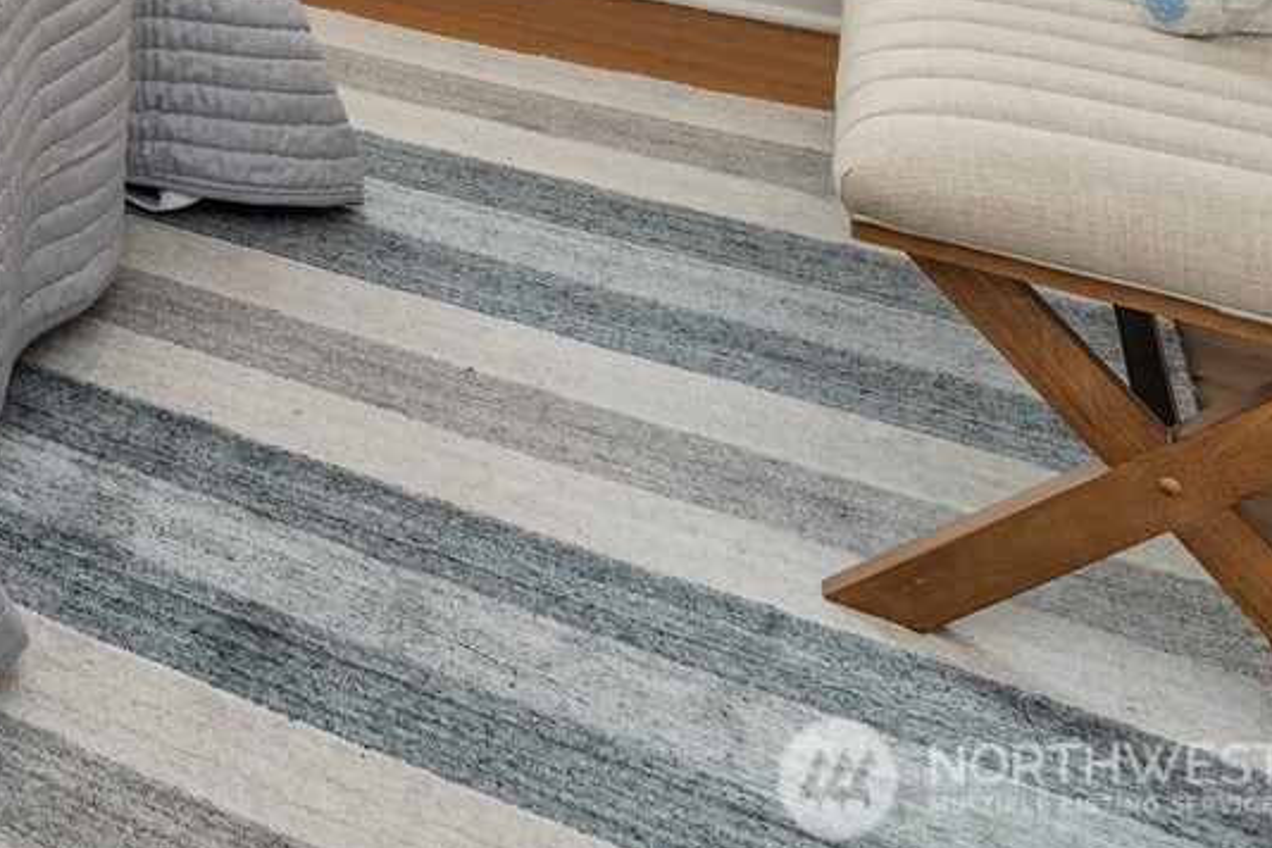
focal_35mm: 54
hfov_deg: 26.2
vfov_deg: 20.7
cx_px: -663
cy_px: -478
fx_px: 1908
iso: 200
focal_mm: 17
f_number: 8
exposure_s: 1/15
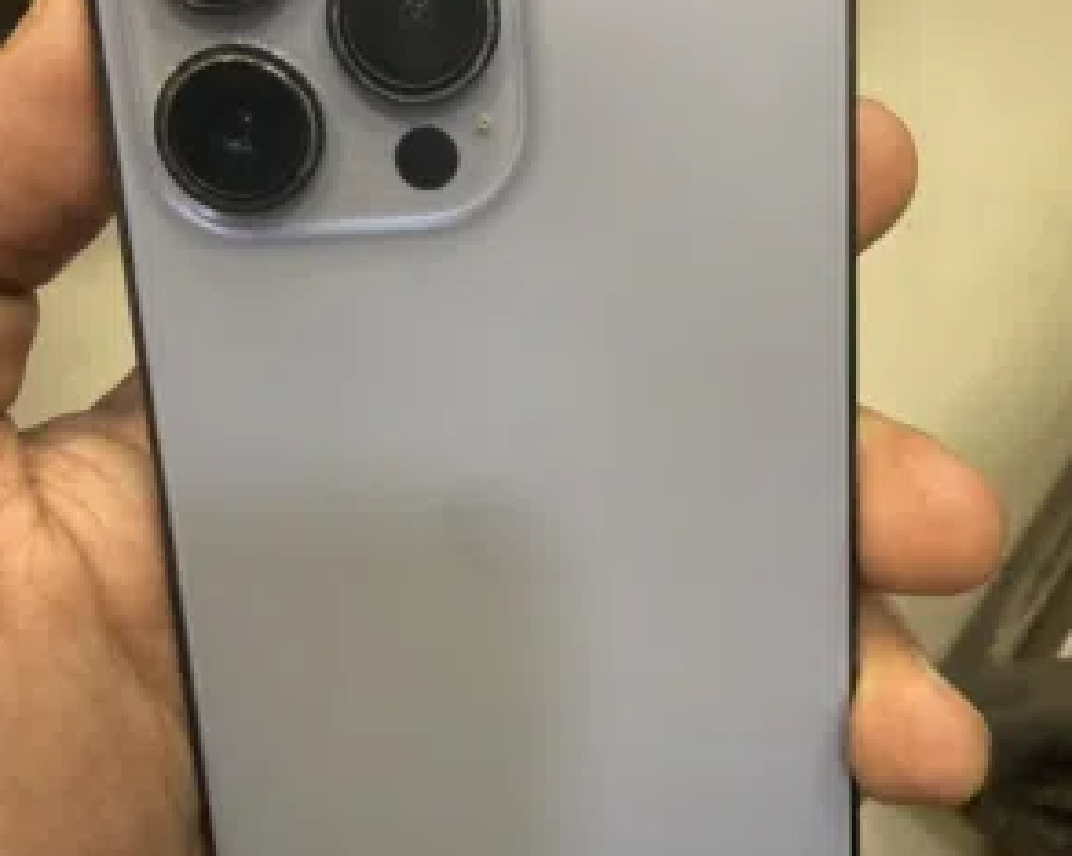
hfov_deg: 55.7
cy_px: 439
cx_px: 538
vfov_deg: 45.7
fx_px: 1015
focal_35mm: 32
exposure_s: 1/100
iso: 320
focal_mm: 2.22
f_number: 2.2
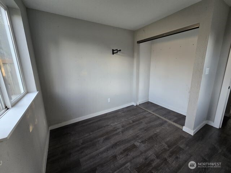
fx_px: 87
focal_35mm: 13
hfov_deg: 106.2
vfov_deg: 89.9
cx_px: 116
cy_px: 86
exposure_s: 1/60
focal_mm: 2.2
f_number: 2.2
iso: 160
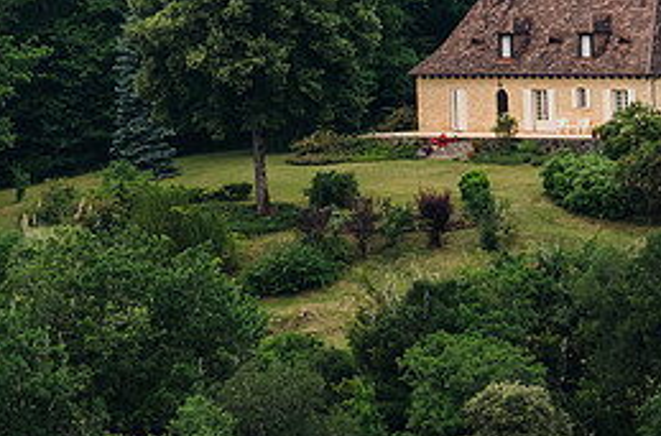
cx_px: 273
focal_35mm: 353
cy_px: 242
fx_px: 6462
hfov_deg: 5.9
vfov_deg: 3.9
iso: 800
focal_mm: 105
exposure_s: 1/1000
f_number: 8
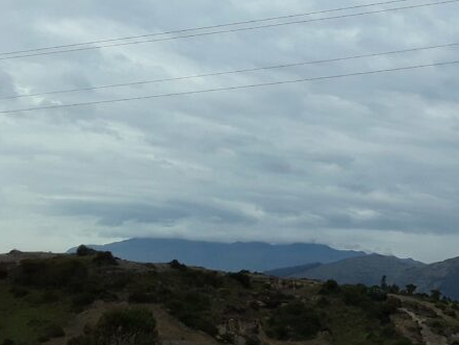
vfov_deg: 20.4
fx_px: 955
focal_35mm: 72
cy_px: 210
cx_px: 495
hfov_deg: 25.2
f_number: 2.2
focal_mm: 3.3
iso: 40
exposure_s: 1/1364
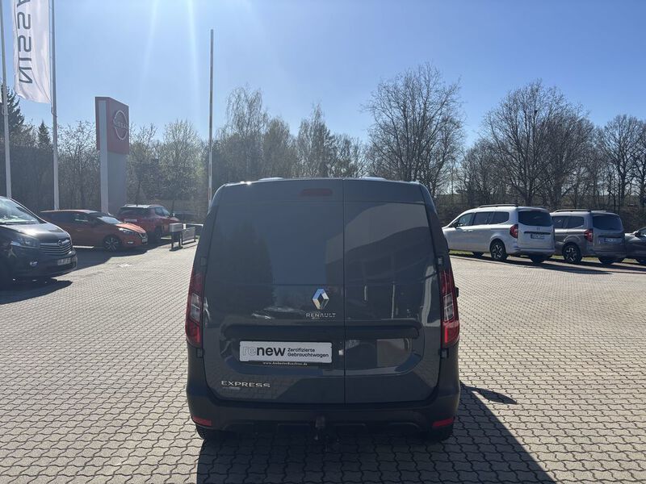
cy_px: 242
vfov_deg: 53.1
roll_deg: -0.7
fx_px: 485
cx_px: 323
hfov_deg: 67.3
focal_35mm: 26
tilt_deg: -4.6
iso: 50
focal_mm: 5.96
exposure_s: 1/4425
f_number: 1.6
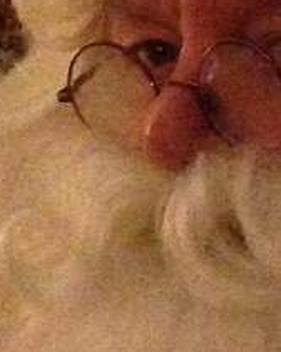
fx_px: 2557
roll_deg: -1.0
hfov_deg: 6.3
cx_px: 189
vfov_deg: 7.6
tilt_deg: -4.3
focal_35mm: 246
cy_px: 635
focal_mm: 4.12
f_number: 2.4
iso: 800
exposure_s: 1/15
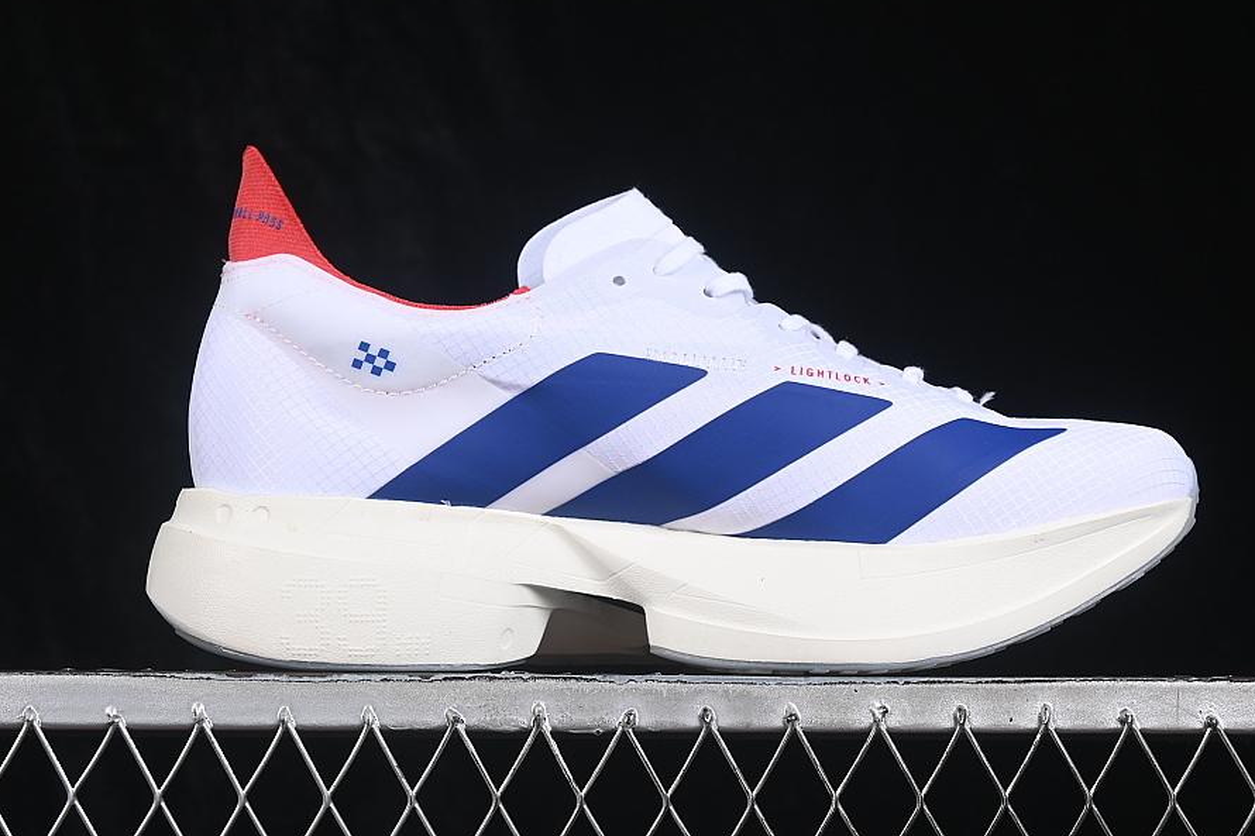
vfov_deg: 15.0
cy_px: 354
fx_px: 3172
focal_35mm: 91
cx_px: 660
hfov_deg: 22.4
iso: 160
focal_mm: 50
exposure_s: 1/80
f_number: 8
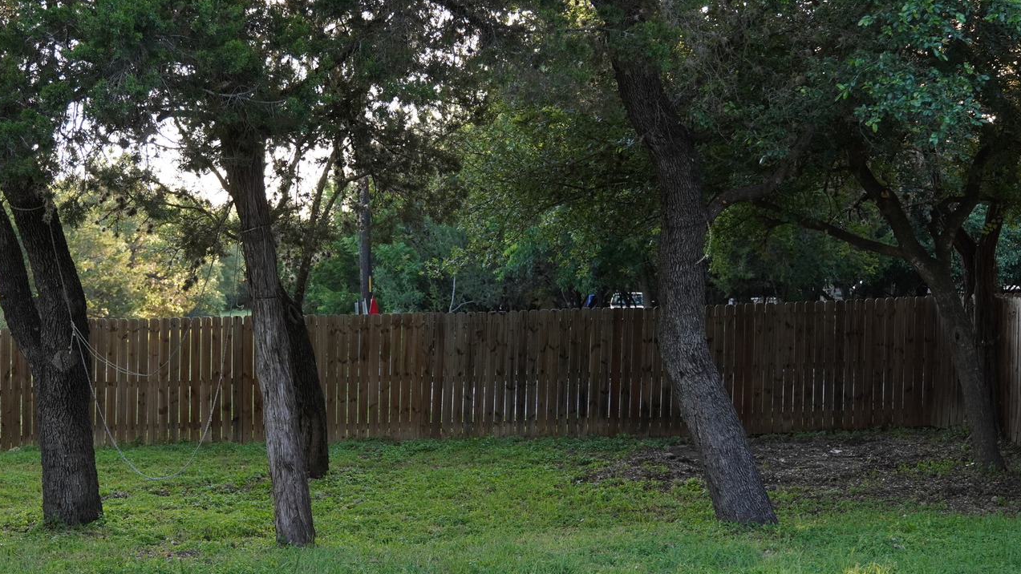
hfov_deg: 37.2
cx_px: 451
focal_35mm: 56
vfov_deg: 21.4
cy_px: 353
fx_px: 1516
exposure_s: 1/640
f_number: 2.8
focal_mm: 28
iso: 640
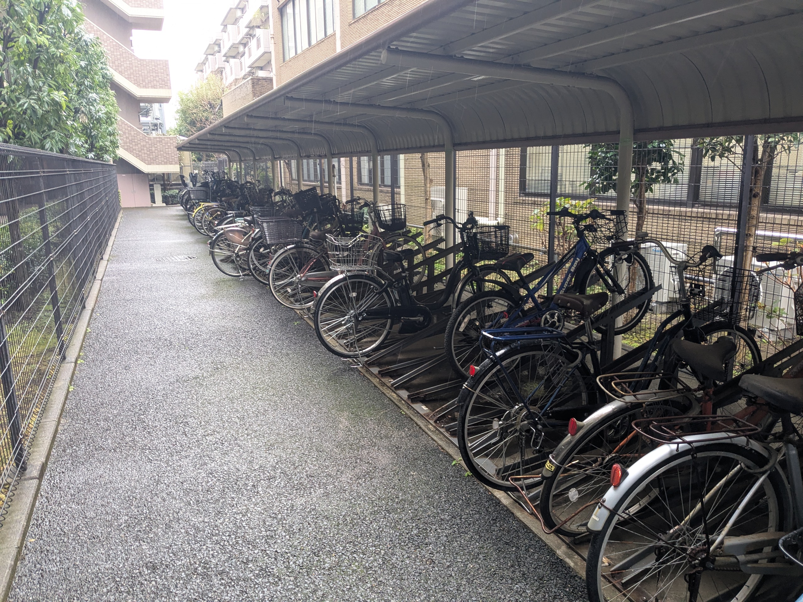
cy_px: 301
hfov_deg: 65.3
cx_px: 402
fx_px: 626
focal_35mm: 27
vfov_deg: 51.4
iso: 141
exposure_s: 1/99.9
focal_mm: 4.38
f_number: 1.73
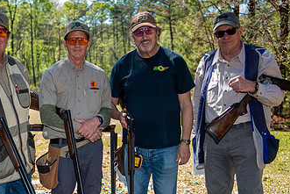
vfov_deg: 23.9
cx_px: 88
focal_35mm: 56
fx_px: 451
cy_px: 154
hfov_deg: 35.1
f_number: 2.8
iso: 50
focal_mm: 32
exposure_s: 1/200
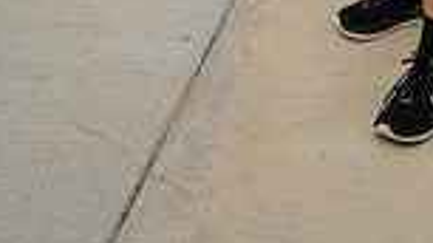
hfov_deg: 24.7
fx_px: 953
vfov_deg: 11.5
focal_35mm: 83
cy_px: -373
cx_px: 410
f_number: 8
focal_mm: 27
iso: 160
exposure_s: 1/250
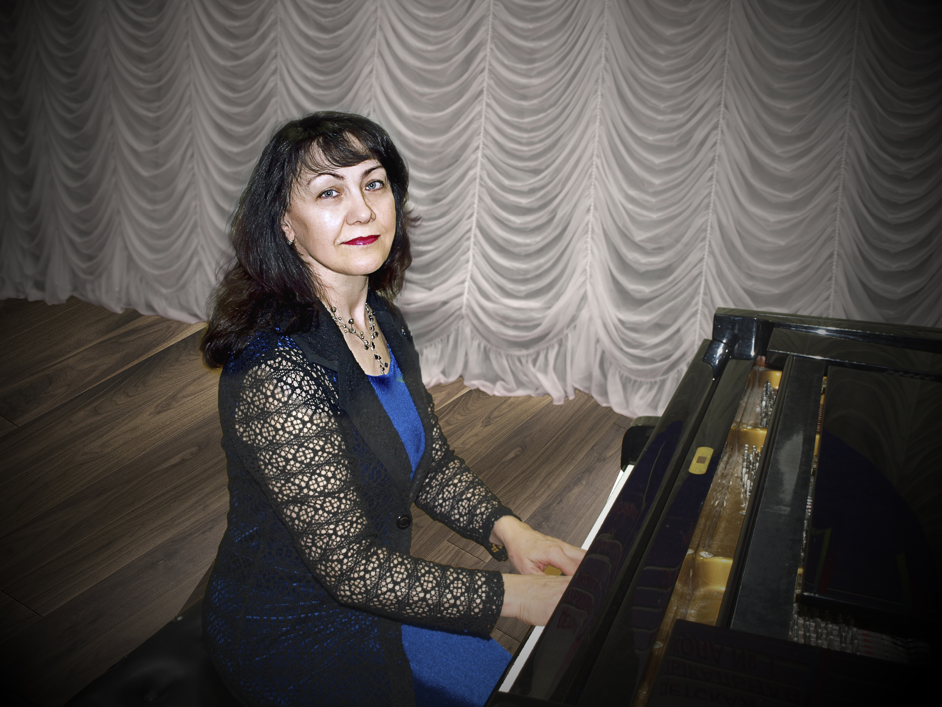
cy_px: 354
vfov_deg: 34.3
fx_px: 1143
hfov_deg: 44.8
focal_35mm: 42
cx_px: 471
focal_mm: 21
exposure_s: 1/40
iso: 400
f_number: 4.3
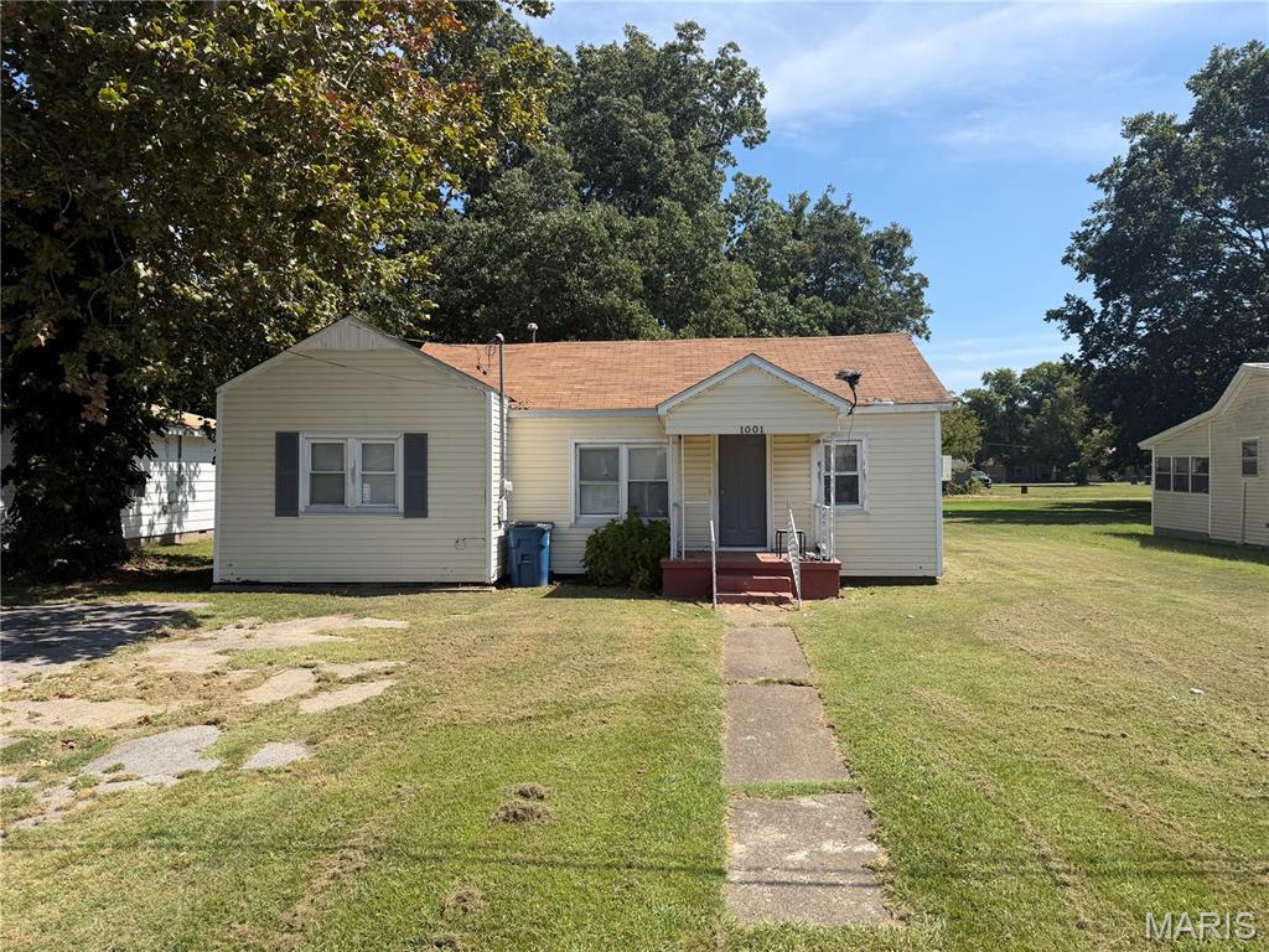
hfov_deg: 71.6
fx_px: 880
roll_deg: +0.6
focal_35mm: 24
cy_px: 476
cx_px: 634
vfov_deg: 56.8
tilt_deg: +0.0
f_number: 1.78
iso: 80
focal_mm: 6.76
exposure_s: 1/3759
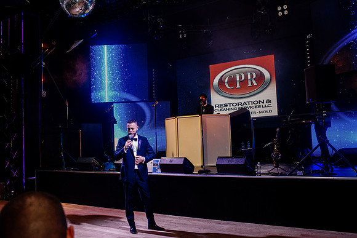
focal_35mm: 35
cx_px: 178
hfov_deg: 54.4
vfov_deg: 37.9
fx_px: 347
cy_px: 119
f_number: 4.5
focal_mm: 35
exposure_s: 1/200
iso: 1600
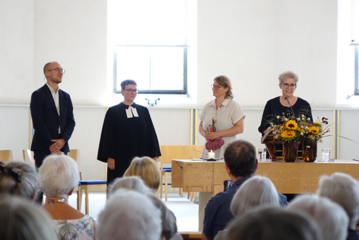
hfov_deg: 14.3
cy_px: 120
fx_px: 1426
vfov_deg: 9.6
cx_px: 180
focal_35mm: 143
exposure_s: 1/160
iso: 800
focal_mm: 52.54
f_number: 2.8
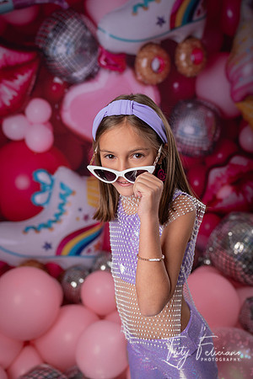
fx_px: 422
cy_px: 190
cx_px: 126
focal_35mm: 40
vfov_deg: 48.5
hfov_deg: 33.4
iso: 50
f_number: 3.2
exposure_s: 1/250
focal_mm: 40
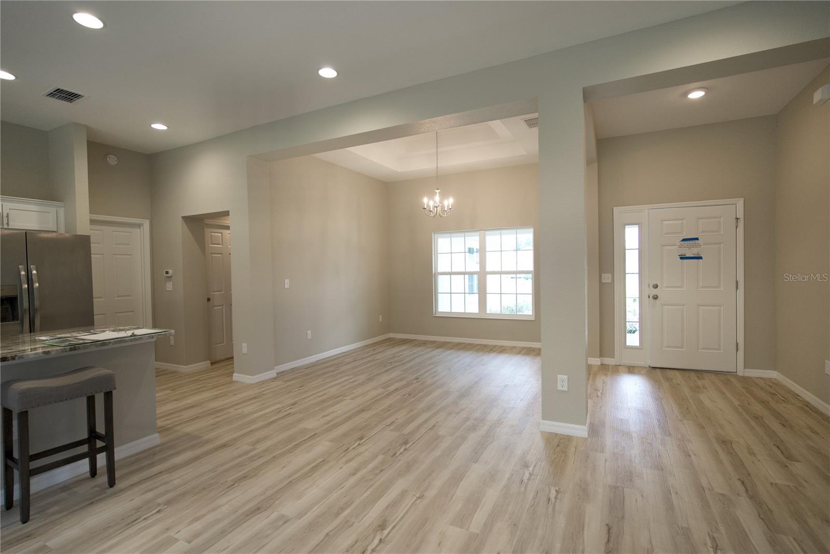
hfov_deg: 93.3
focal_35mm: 17
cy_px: 277
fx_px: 392
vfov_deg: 70.5
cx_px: 415
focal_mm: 17
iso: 640
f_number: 2.8
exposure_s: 1/320
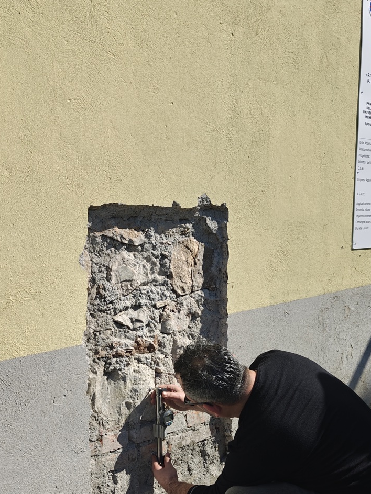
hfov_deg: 36.8
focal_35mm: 39
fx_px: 557
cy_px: 299
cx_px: 187
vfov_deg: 47.6
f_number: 1.6
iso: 50
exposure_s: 1/1764
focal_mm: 6.06
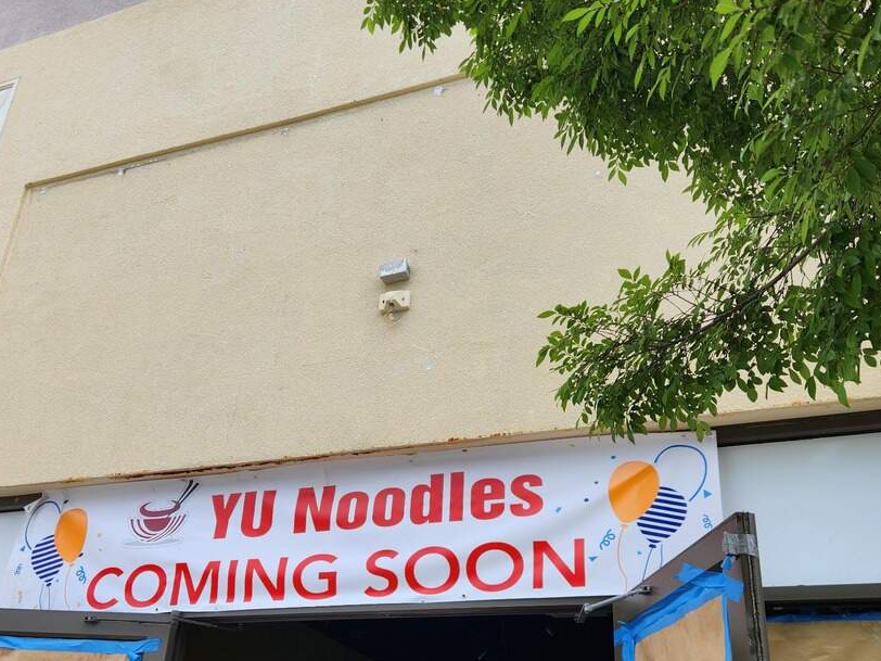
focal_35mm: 34
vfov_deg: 41.1
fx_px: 865
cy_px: 458
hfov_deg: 53.9
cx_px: 401
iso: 20
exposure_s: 1/736
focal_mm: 5.4
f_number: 1.8
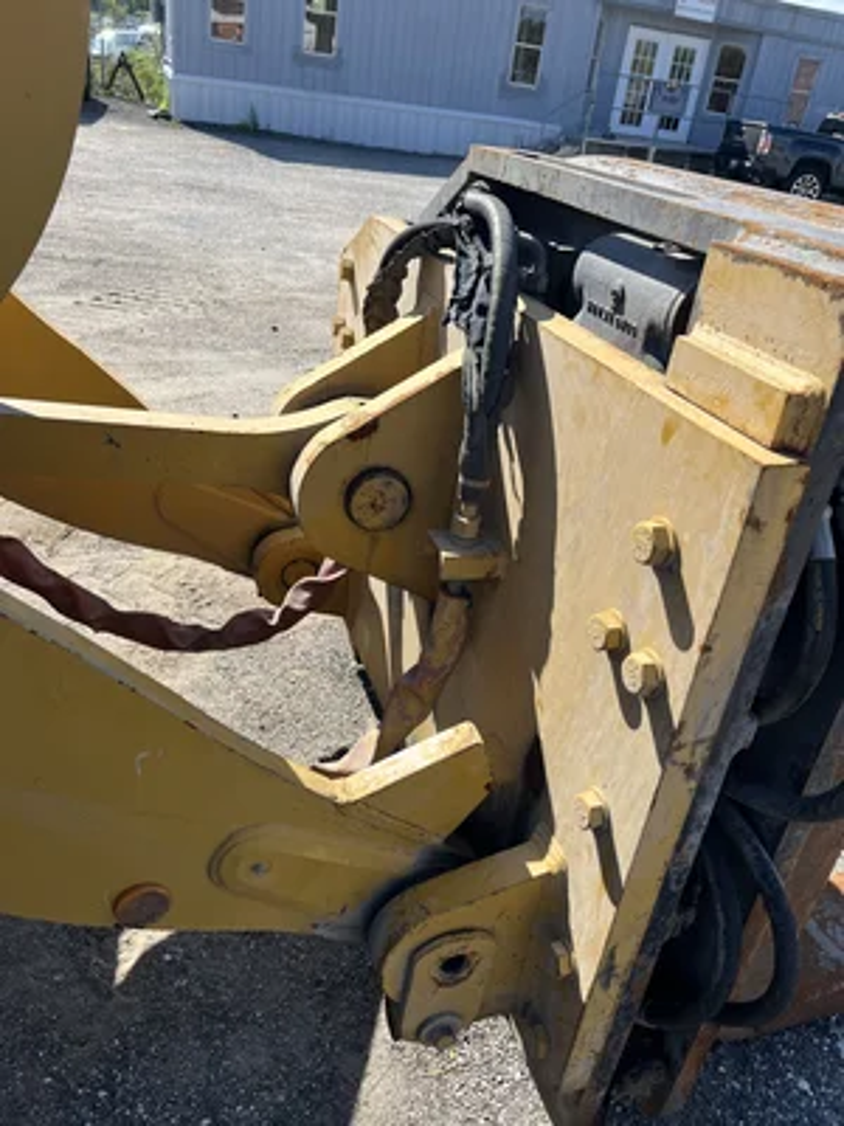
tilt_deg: -29.4
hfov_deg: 53.1
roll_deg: -7.6
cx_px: 422
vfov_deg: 67.3
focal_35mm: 26
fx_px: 845
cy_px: 563
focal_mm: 5.1
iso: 50
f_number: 1.6
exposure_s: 1/1923
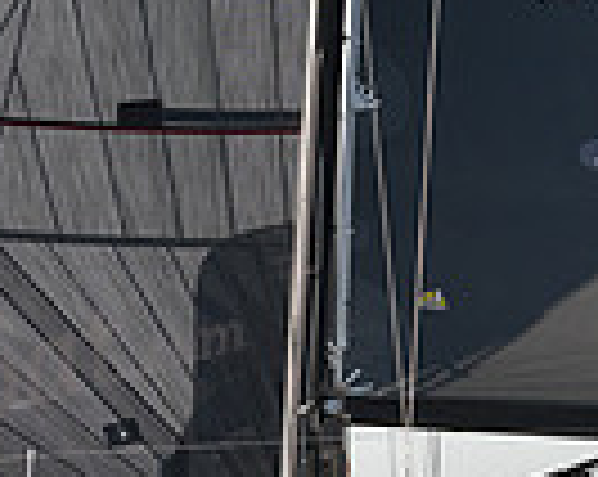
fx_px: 5072
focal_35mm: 287
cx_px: 481
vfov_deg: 5.4
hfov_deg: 6.7
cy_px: 569
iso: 250
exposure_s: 1/640
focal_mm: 70
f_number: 5.6
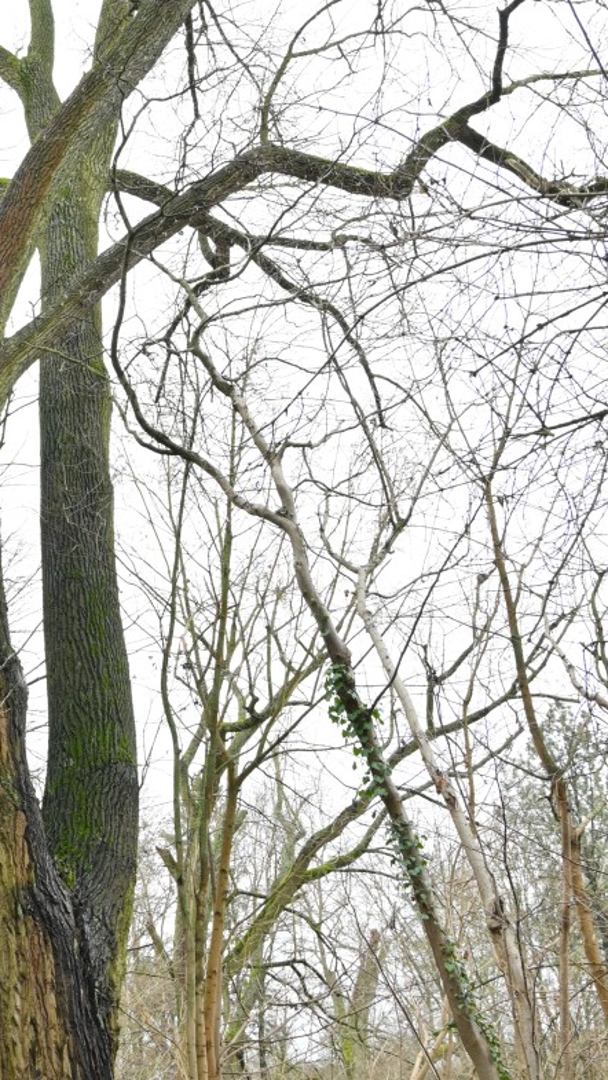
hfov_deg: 21.7
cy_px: 406
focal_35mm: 53
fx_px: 1518
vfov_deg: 38.9
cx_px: -28
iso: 400
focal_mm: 26.5
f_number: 5.6
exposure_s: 1/60
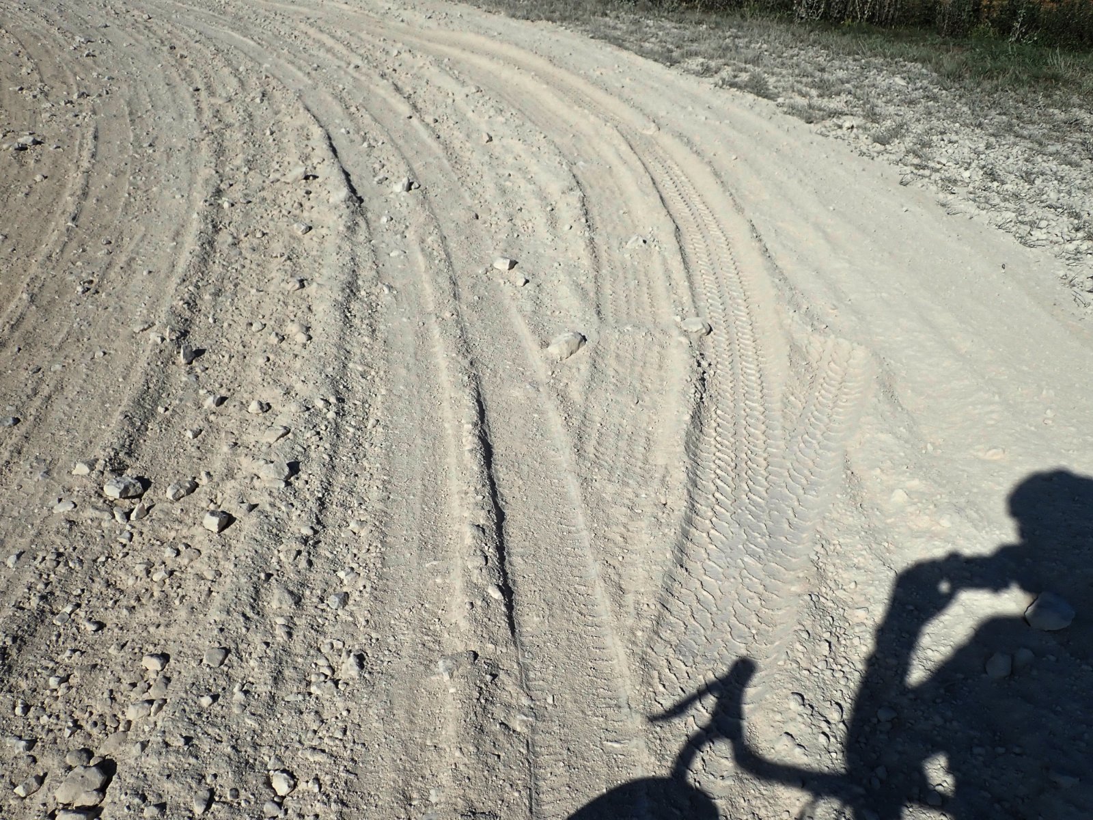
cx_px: 546
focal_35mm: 30
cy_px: 410
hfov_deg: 60.0
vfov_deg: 46.8
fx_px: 947
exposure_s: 1/640
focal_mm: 5.5
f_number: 9
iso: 100
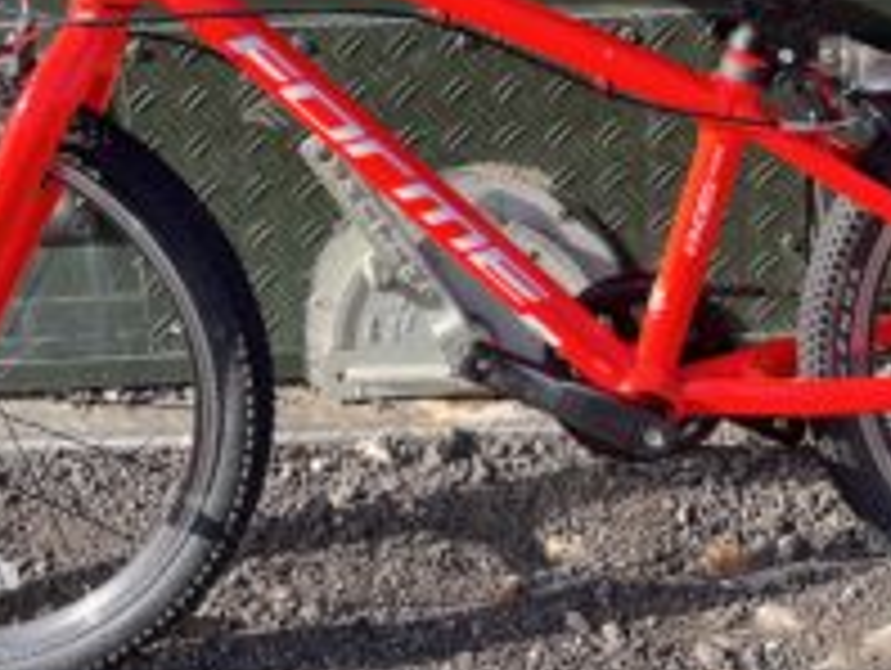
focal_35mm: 63
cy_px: 27
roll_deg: +4.6
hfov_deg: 30.6
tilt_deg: -18.2
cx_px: 544
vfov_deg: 22.6
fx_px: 1624
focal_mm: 5.1
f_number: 1.6
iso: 50
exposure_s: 1/718
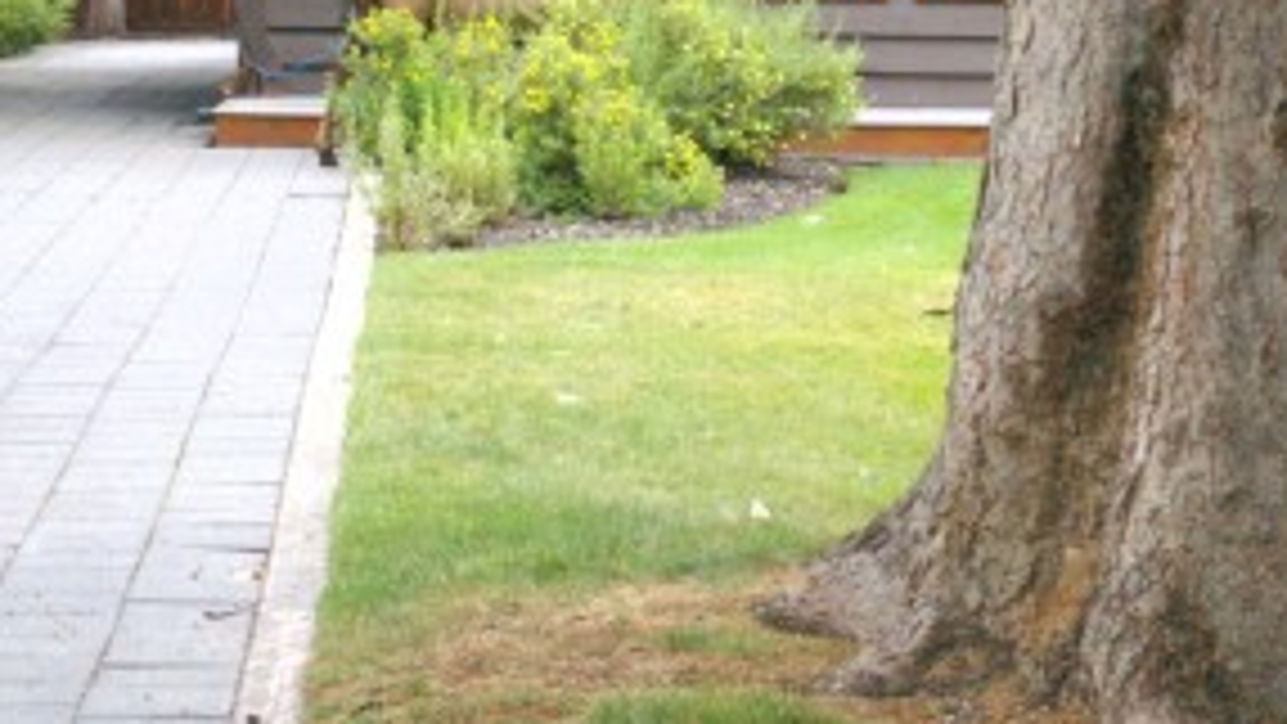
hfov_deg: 14.2
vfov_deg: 8.0
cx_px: 675
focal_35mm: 151
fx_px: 5151
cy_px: 38
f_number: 8
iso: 1600
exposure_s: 1/90
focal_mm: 55
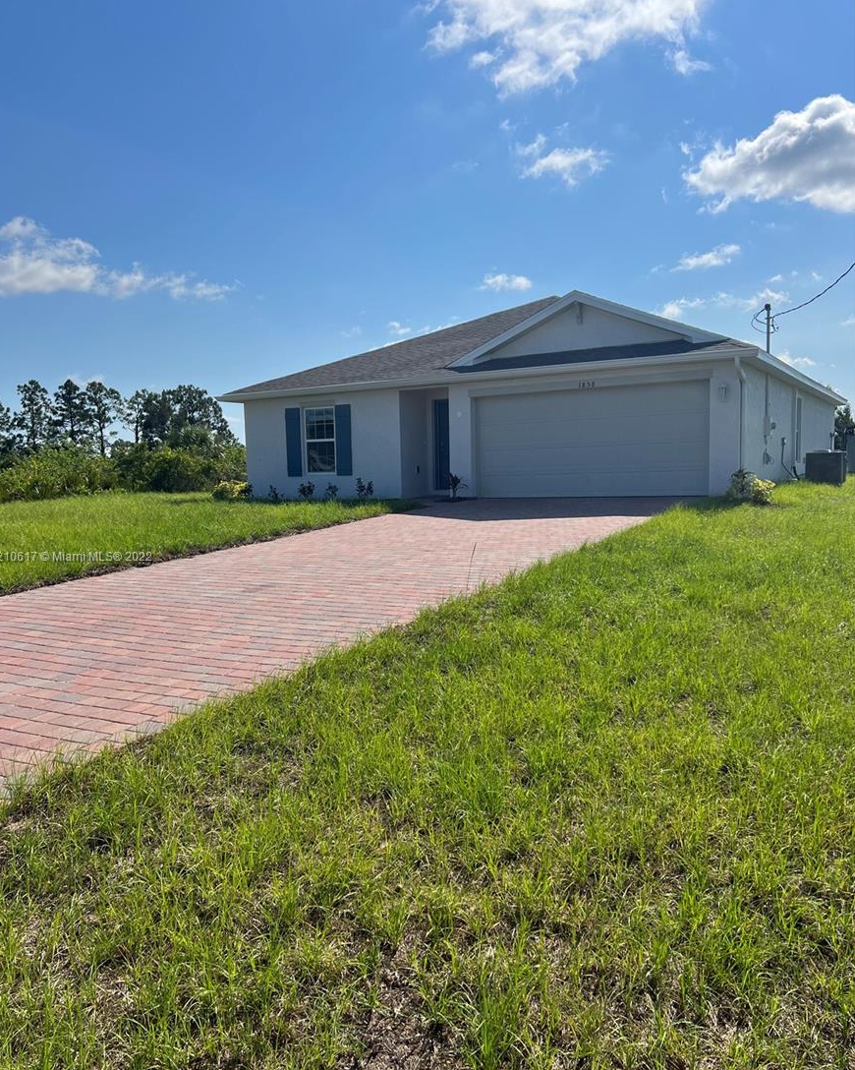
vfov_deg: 62.2
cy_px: 558
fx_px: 886
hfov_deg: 51.5
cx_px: 415
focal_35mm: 28
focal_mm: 5.7
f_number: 1.5
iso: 50
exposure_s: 1/8000
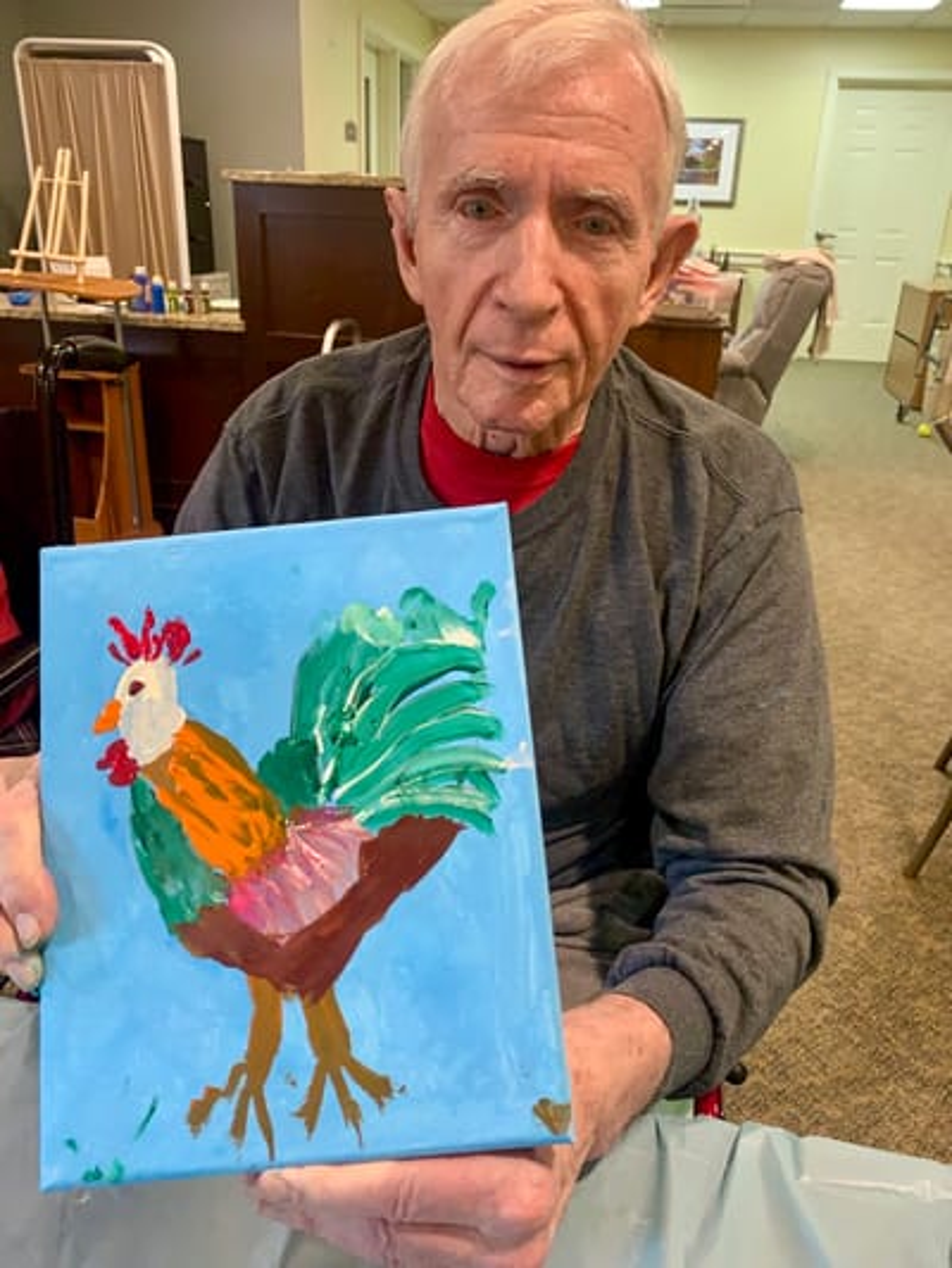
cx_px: 476
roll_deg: -2.6
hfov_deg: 53.1
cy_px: 634
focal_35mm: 26
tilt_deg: -23.0
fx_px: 953
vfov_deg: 67.3
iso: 320
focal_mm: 4.25
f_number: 1.8
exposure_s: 1/40
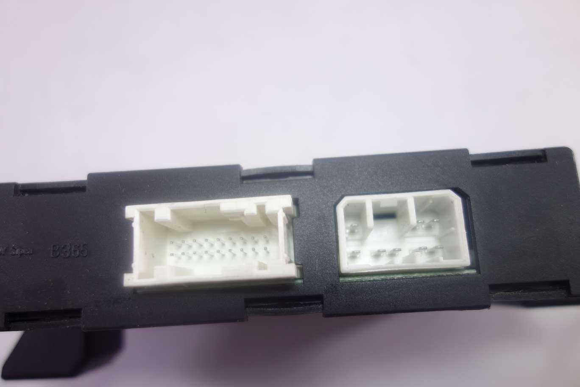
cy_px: 194
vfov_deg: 46.4
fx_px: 451
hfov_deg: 65.5
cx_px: 290
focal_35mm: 28
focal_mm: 10.4
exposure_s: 1/100
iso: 125
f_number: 2.2
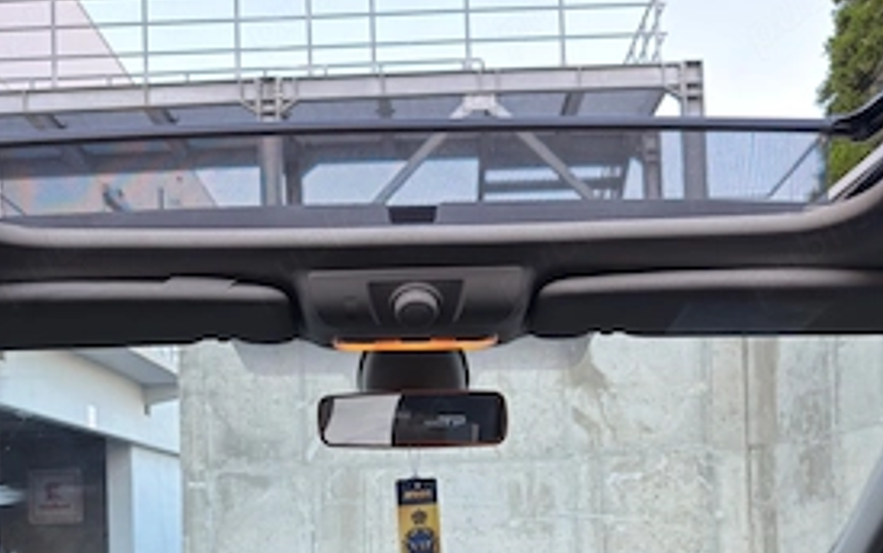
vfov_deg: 32.5
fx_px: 891
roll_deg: +1.2
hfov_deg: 52.7
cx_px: 414
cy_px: 511
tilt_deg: -0.1
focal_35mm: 37
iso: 64
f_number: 1.78
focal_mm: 6.76
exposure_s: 1/226
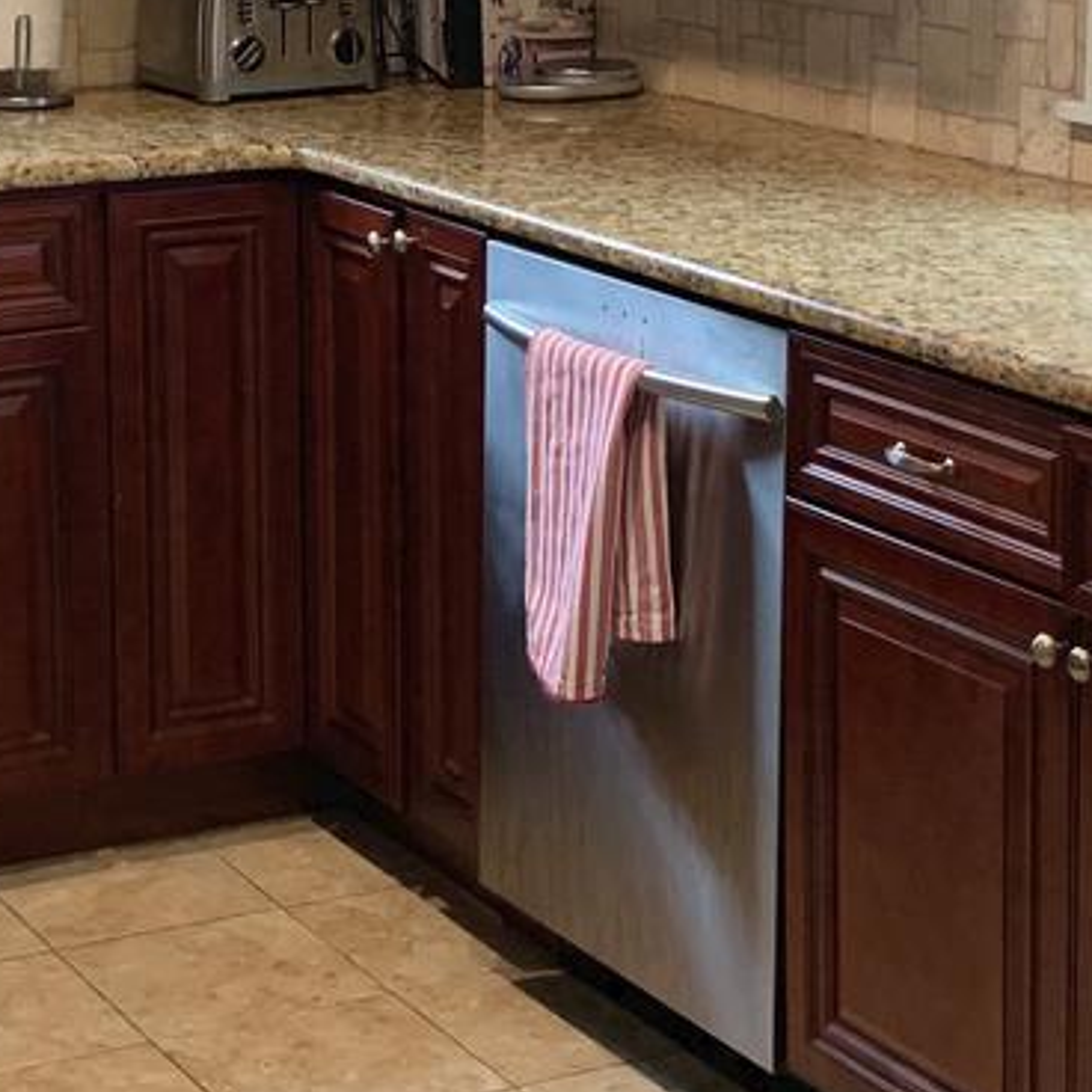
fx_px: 3426
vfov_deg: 17.9
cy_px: 205
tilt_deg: -8.3
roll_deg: +0.1
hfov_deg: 18.1
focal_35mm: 96
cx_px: 383
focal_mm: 4.25
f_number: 1.8
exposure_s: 1/60
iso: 160
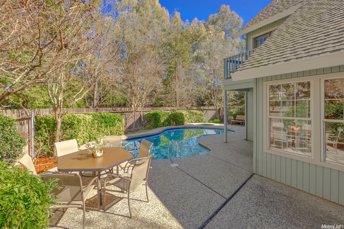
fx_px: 153
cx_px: 172
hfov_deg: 96.7
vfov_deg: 73.7
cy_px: 114
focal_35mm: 16
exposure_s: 1/80
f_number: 7.1
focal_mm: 11
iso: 100
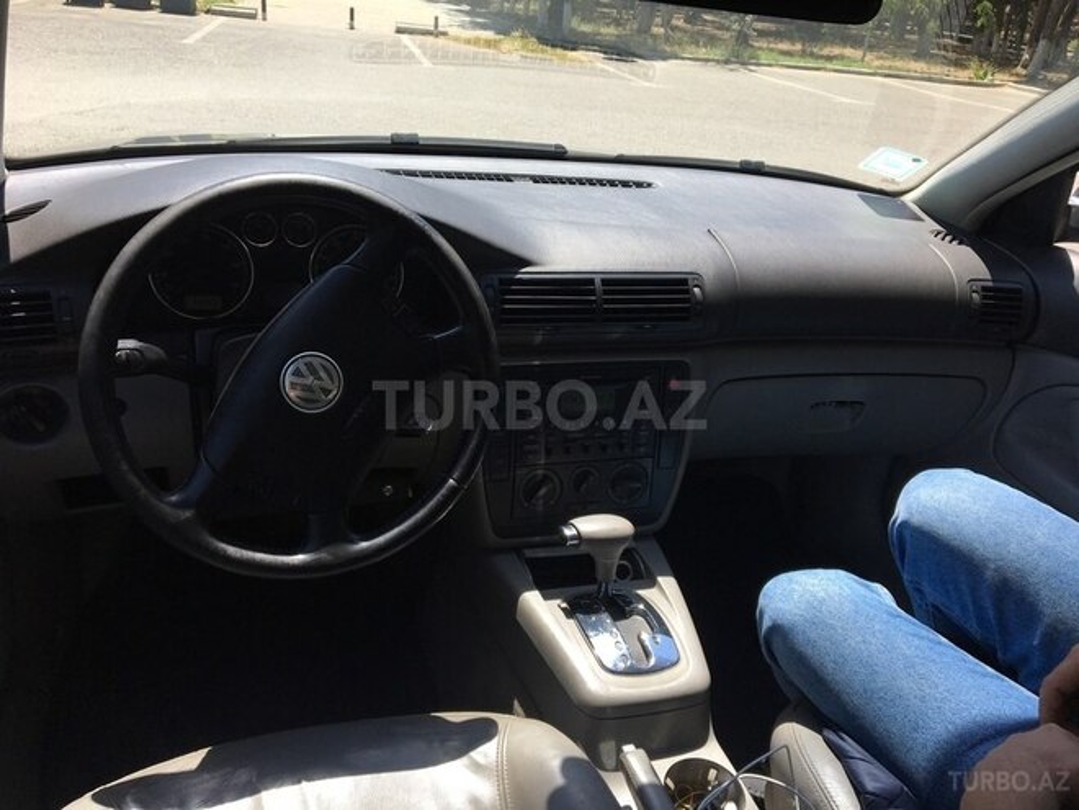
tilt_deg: -24.2
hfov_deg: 61.7
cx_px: 540
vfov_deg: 48.2
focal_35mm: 29
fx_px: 904
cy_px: 405
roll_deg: -7.0
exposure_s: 1/469
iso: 25
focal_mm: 4.15
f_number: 2.2
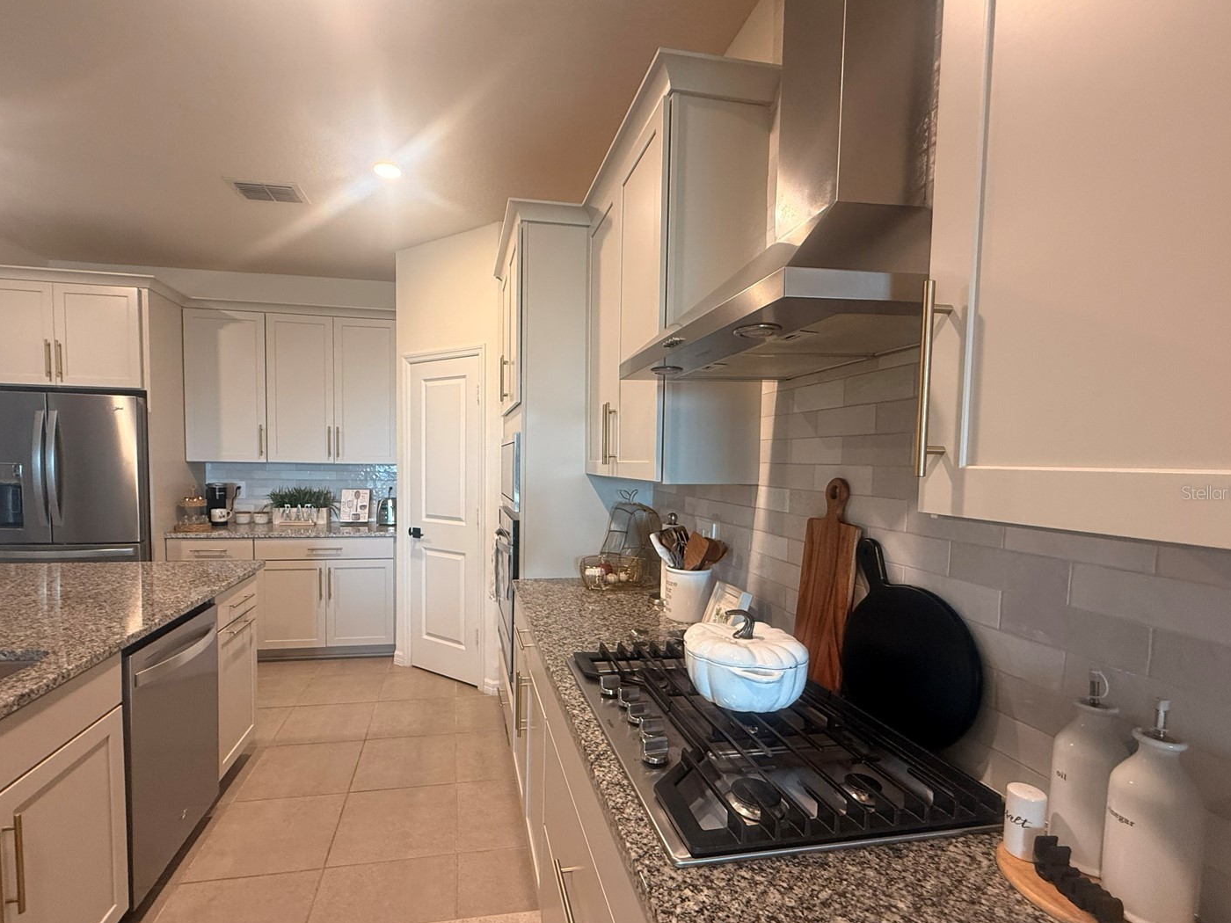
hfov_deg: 94.3
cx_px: 561
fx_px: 569
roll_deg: -0.5
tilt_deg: -1.2
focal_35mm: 16
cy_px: 492
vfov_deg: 78.0
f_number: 2.2
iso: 250
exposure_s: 1/60
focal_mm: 2.22
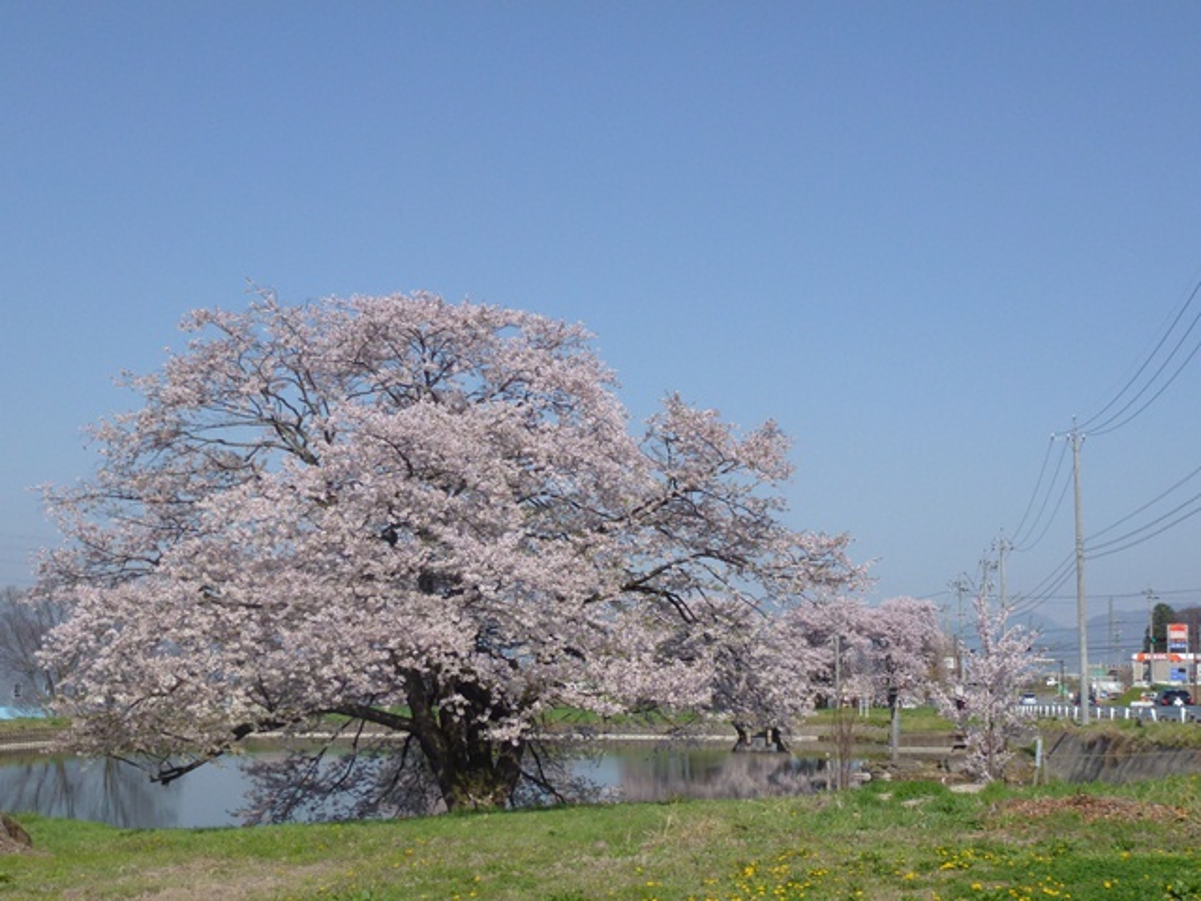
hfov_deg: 45.8
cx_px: 600
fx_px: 1422
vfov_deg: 35.1
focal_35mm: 41
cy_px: 450
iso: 100
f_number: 3.9
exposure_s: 1/1300
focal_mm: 7.4
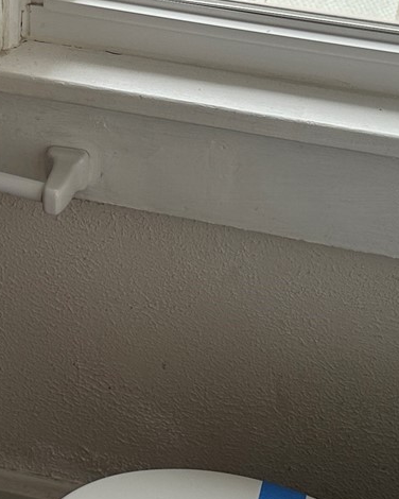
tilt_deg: -28.2
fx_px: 1506
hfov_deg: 15.0
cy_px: 157
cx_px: 70
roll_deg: -1.4
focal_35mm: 102
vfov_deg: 18.7
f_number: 1.78
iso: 125
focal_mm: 6.86
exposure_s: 1/121
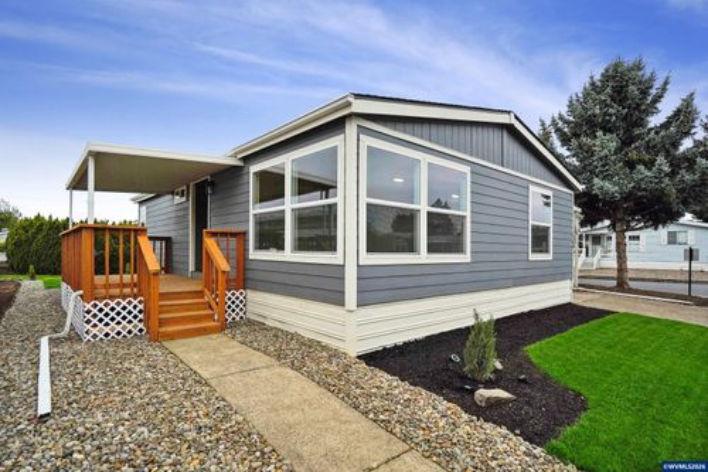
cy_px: 236
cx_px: 354
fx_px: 354
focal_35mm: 18
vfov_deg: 67.3
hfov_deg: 90.0
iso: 1000
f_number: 4.5
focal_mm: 18
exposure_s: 1/8000
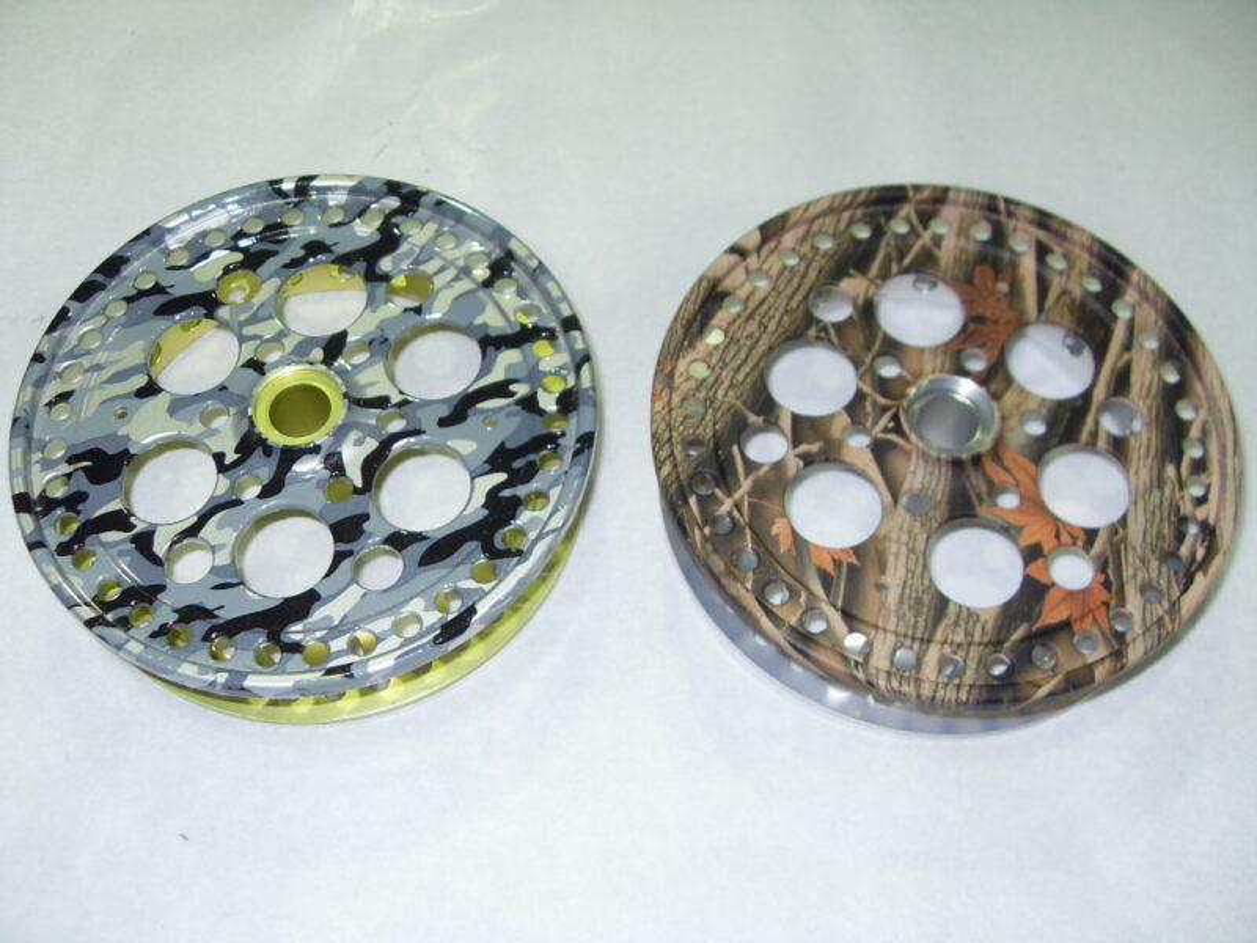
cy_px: 472
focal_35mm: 35
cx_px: 628
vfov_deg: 40.7
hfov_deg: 52.6
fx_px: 1271
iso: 100
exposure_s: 1/45
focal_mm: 6.3
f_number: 2.8
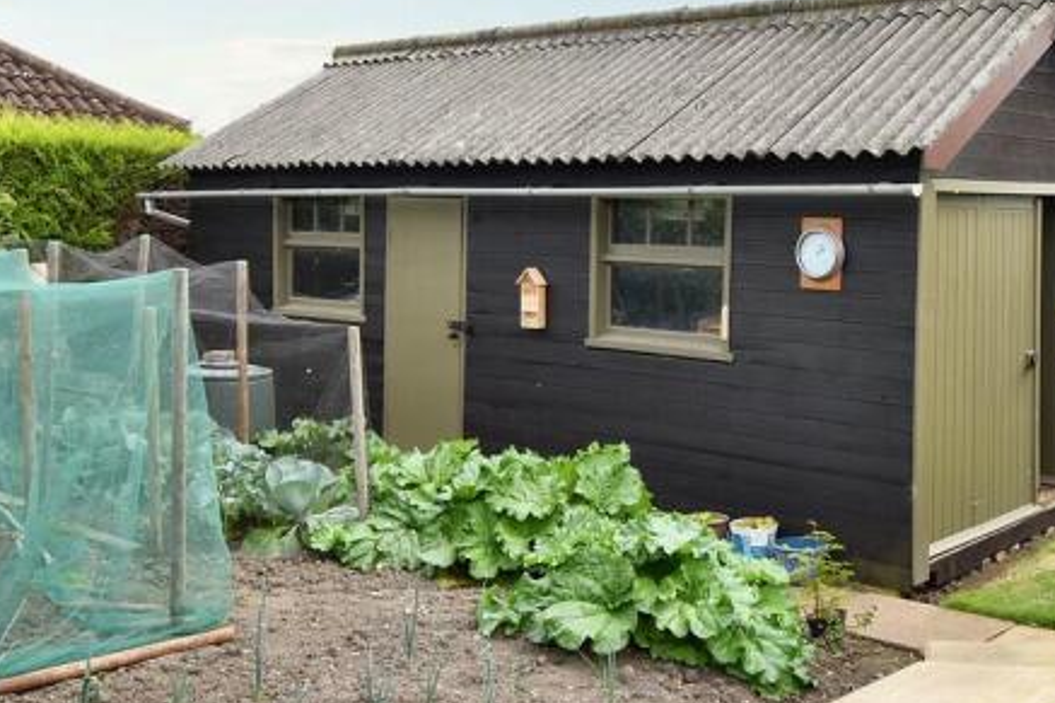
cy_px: 219
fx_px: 1318
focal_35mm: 45
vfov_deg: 29.6
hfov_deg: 42.9
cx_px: 725
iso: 100
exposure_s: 1/200
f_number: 7.1
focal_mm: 20
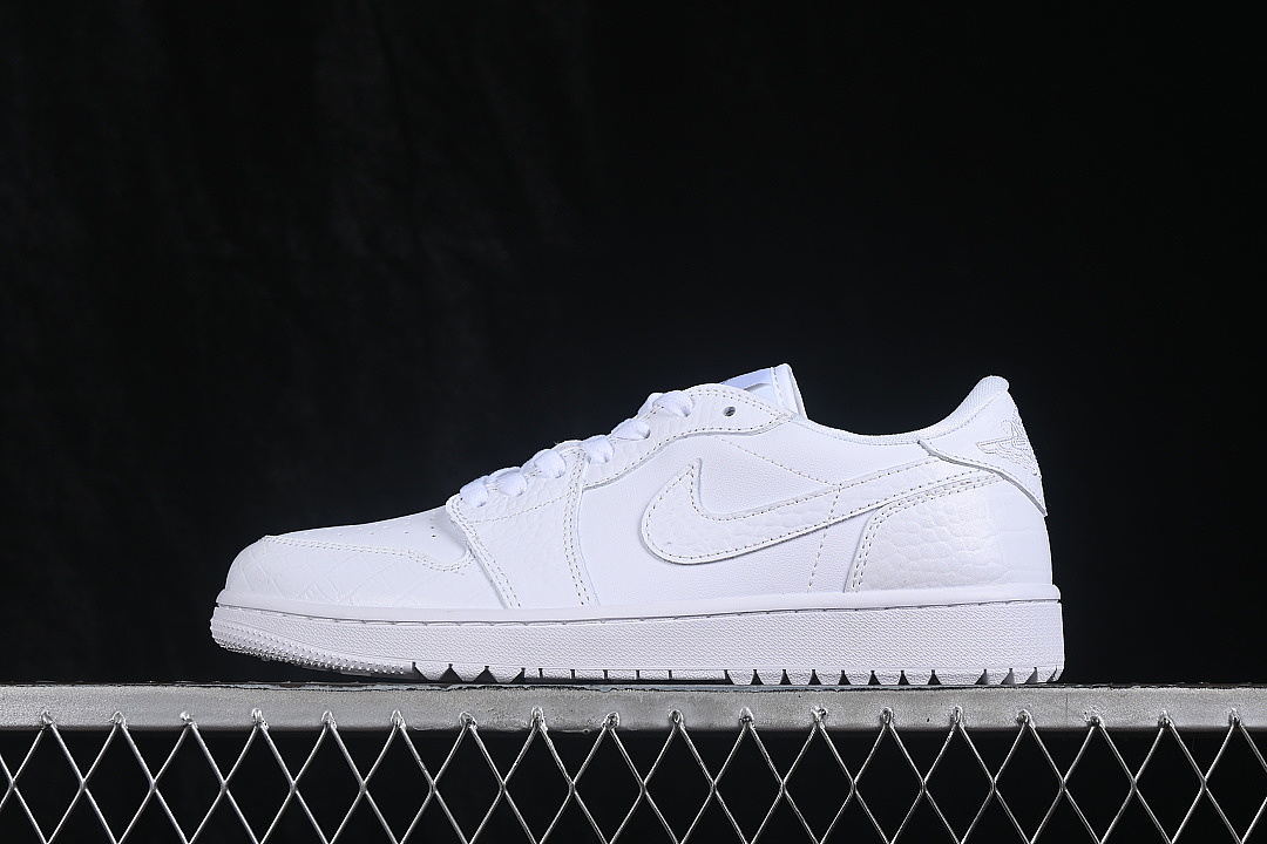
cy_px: 422
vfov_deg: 18.2
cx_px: 634
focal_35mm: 75
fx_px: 2639
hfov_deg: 27.0
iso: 160
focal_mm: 50
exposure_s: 1/100
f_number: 8
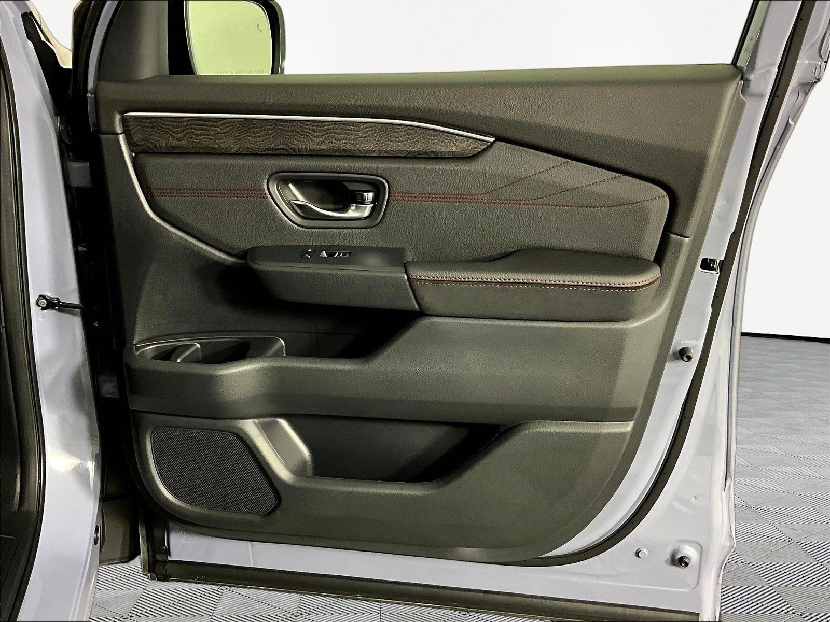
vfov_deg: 48.2
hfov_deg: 61.7
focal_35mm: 29
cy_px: 311
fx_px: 695
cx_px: 415
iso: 80
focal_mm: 3
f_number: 1.8
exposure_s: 1/60
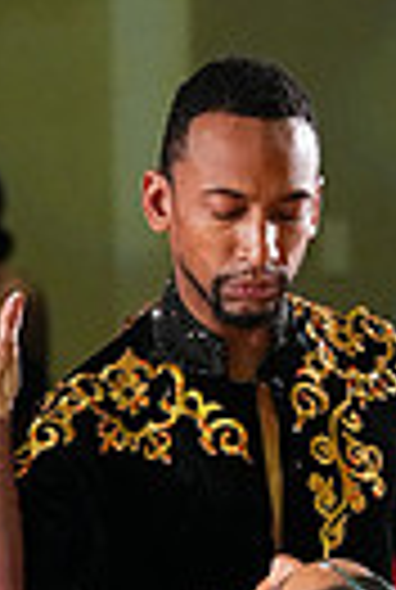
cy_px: 901
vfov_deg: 2.3
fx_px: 14508
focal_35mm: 884
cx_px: 79
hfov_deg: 1.6
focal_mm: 200
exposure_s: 1/400
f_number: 5.6
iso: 8000
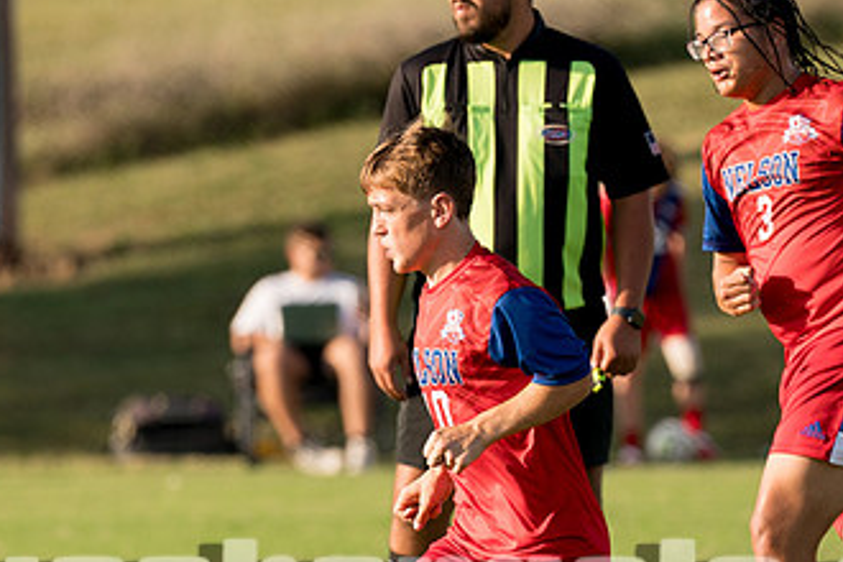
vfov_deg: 2.4
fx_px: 13417
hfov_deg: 3.6
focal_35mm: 573
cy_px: 434
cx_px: 427
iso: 125
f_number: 2.8
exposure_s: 1/1250
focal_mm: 176
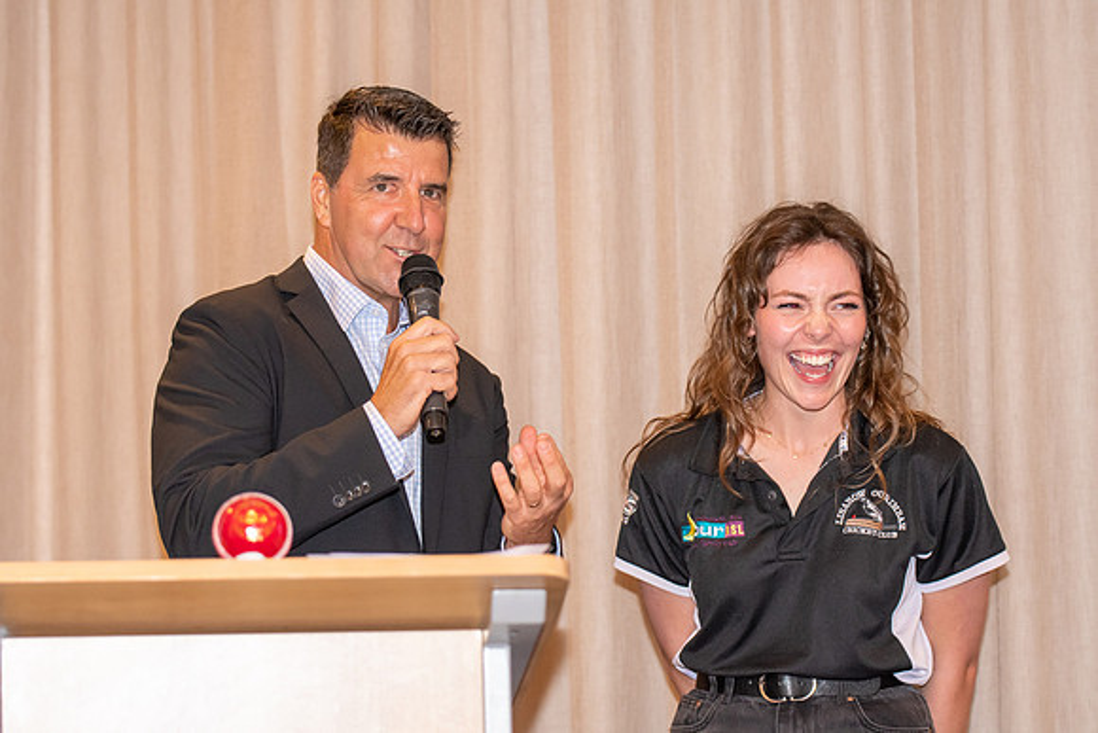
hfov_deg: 19.4
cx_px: 548
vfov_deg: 13.0
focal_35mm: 105
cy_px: 367
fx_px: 3218
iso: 1000
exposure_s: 1/60
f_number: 2.8
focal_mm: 70
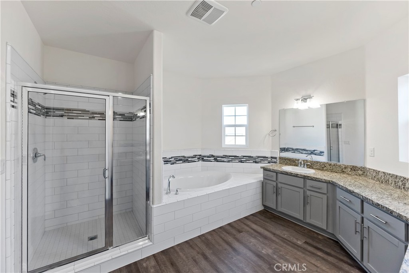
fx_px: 166
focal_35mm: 15
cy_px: 136
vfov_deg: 78.9
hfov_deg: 101.9
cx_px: 204
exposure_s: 1/160
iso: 500
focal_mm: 14.6
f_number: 4
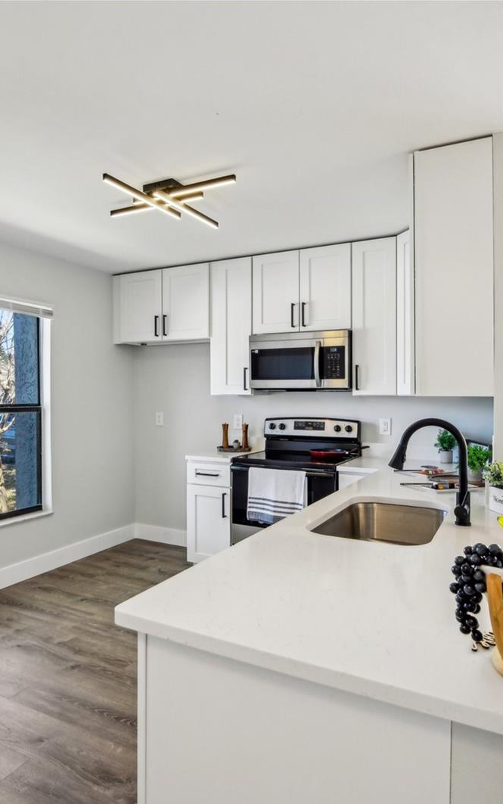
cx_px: 206
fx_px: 504
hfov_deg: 52.7
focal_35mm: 23
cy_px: 402
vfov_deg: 77.1
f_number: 8
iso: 400
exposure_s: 1/50
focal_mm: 15
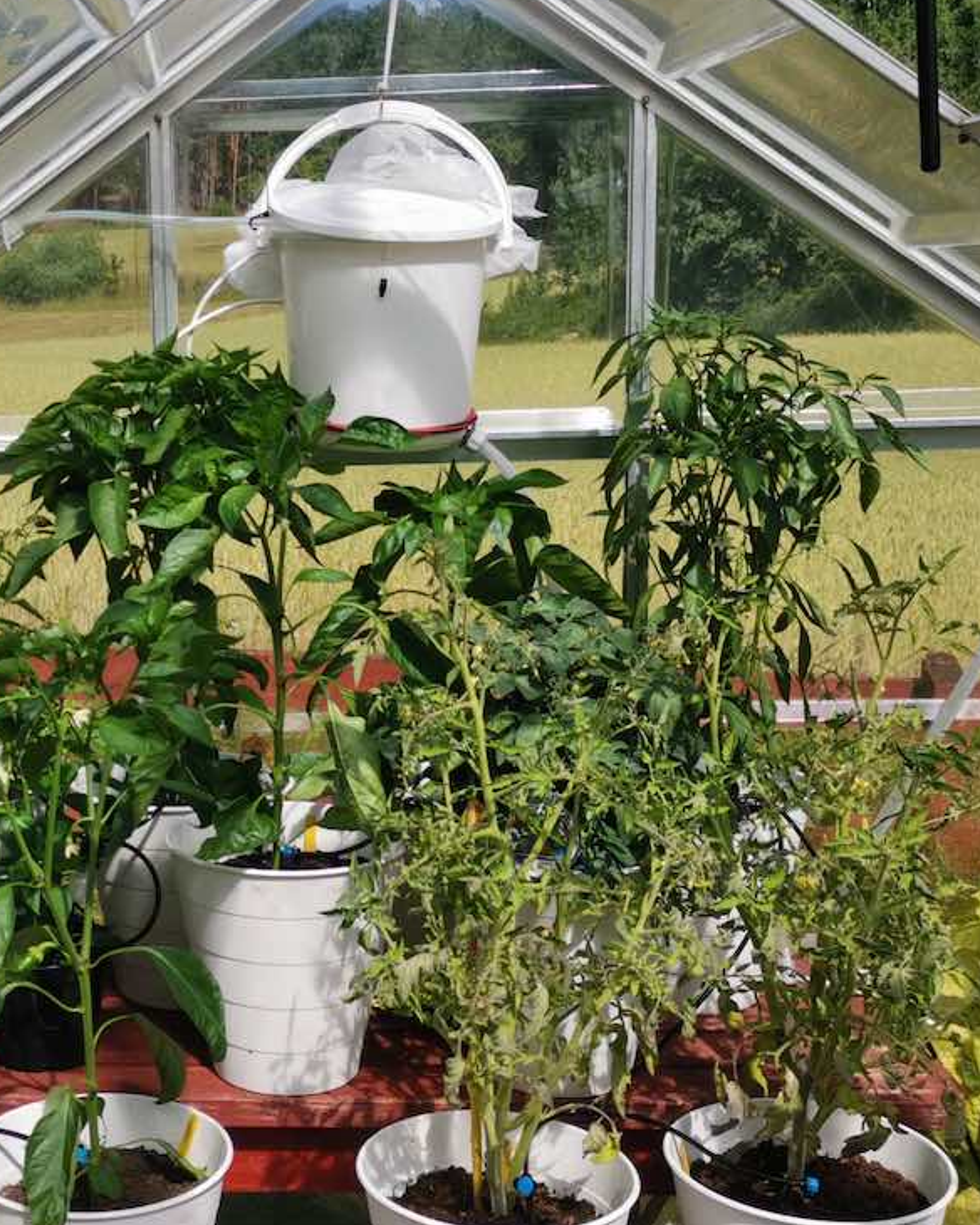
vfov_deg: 36.0
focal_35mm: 52
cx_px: 166
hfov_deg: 28.4
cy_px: 619
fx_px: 1885
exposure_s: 1/3497
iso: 50
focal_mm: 5.58
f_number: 1.8
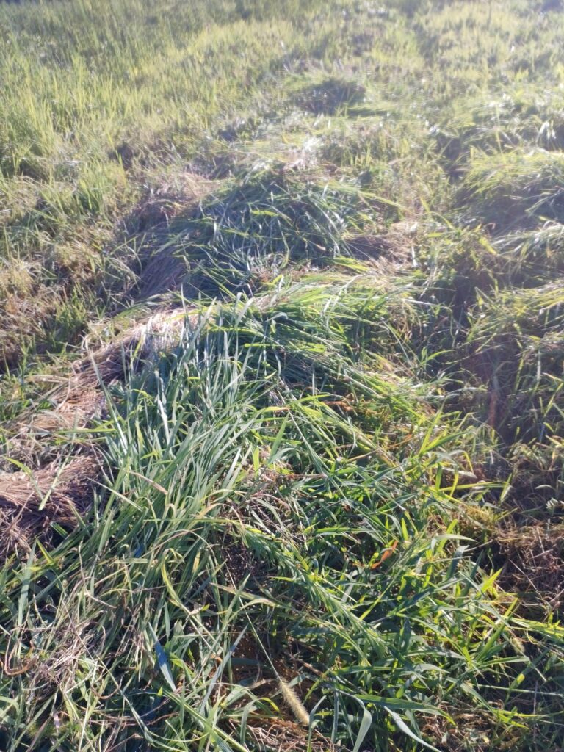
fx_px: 587
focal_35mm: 27
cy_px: 376
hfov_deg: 51.4
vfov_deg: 65.3
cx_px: 282
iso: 100
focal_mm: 4.73
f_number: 1.7
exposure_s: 1/368
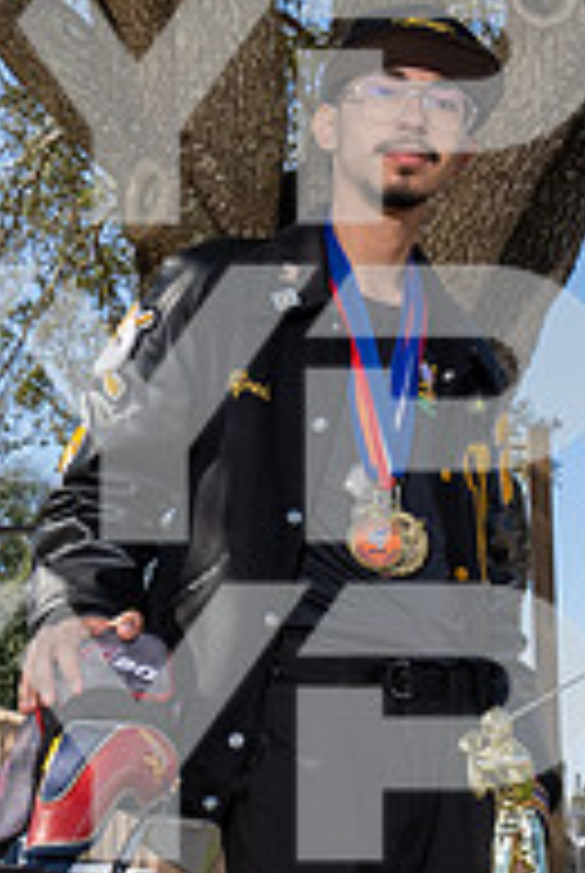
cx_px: 254
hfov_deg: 16.9
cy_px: 405
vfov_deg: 25.0
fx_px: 1967
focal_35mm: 81
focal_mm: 35
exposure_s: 1/320
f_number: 9
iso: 125
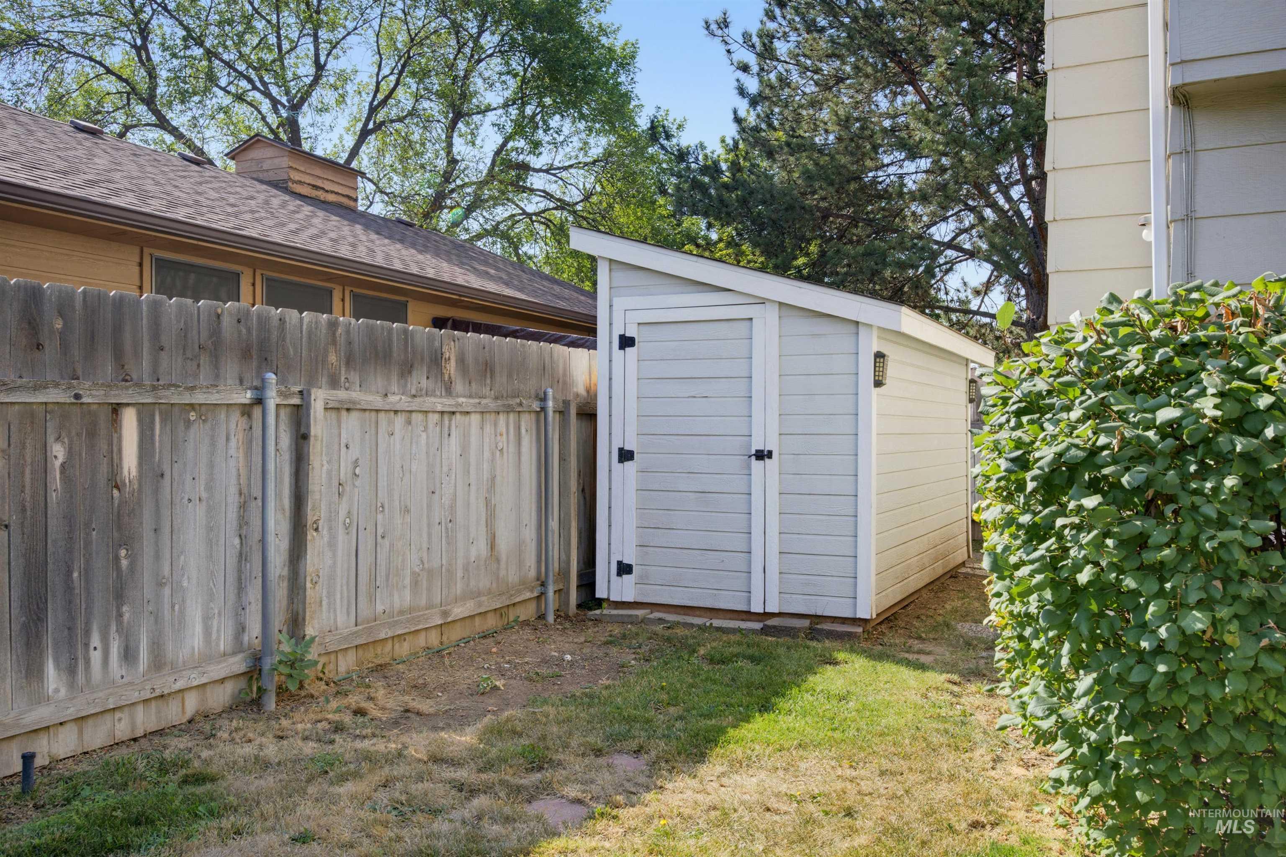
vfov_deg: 43.6
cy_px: 428
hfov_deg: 61.9
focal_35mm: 30
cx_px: 643
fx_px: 1072
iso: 200
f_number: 11
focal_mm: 30
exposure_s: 1/25
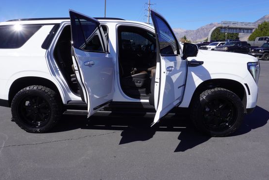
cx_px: 116
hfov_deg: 65.1
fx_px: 209
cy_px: 80
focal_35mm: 28
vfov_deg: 46.4
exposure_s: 1/160
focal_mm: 16
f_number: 10
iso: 100
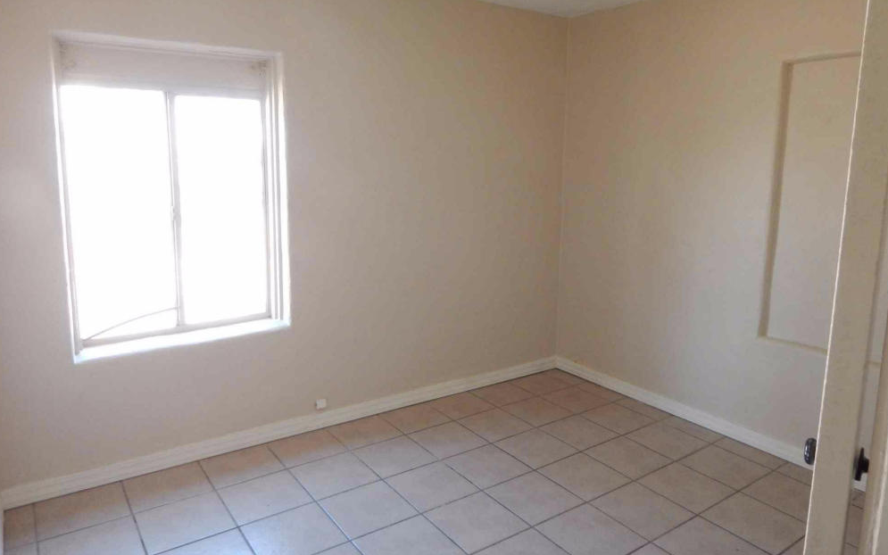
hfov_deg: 74.8
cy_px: 242
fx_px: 581
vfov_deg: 50.9
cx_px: 452
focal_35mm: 24
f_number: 3
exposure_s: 1/125
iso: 400
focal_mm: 4
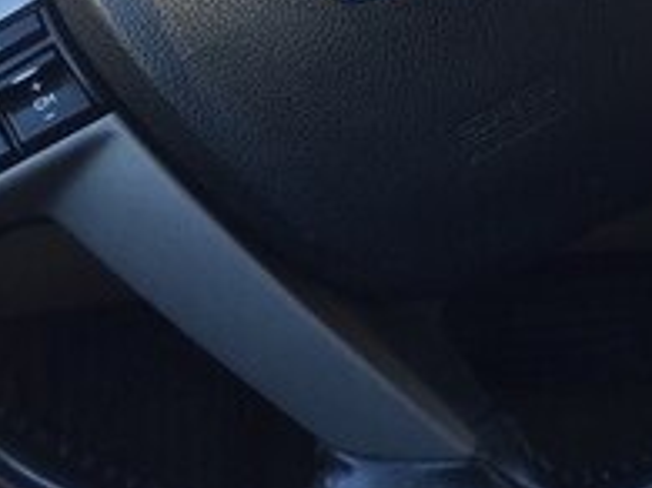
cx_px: 829
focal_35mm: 98
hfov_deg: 18.7
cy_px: -182
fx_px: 1845
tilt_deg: -23.1
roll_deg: -0.2
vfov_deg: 14.3
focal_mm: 4.15
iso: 40
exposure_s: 1/50
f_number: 2.2
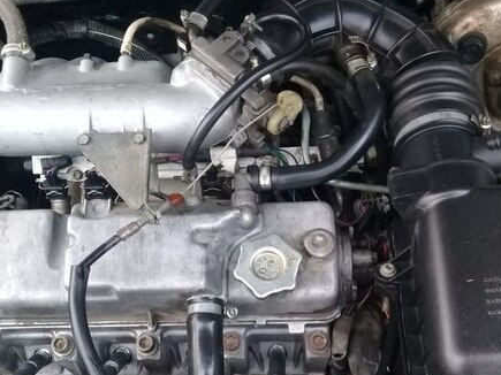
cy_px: 254
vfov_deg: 30.6
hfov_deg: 40.4
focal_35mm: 47
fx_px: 680
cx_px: 214
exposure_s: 1/33
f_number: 2.2
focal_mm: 3.3
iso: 160
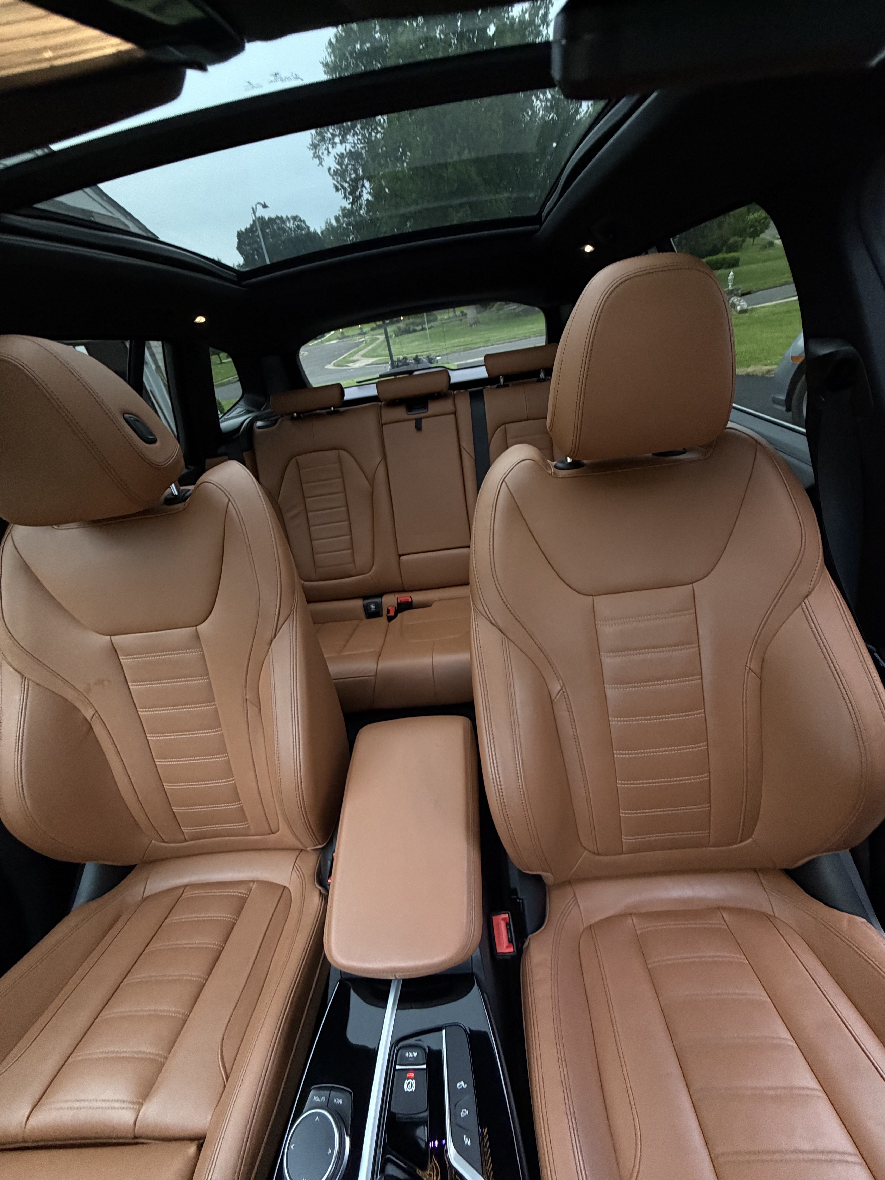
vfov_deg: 102.1
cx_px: 442
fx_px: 477
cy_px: 590
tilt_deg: -29.0
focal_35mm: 14
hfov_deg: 85.7
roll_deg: +11.2
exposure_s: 1/49
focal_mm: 2.22
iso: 320
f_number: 2.2
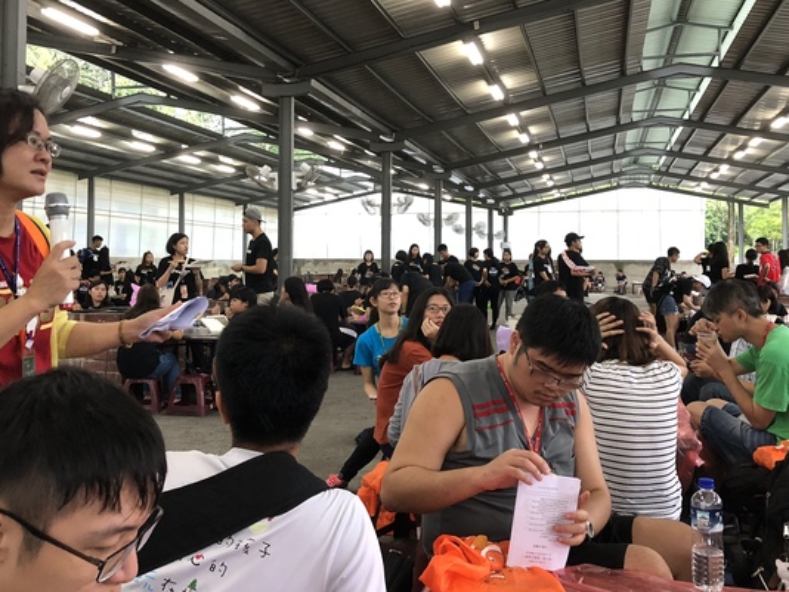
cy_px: 237
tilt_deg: +1.1
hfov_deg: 48.9
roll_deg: -0.5
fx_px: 867
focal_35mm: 38
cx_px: 378
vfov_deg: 37.6
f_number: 1.8
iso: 80
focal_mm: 3.99
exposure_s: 1/15
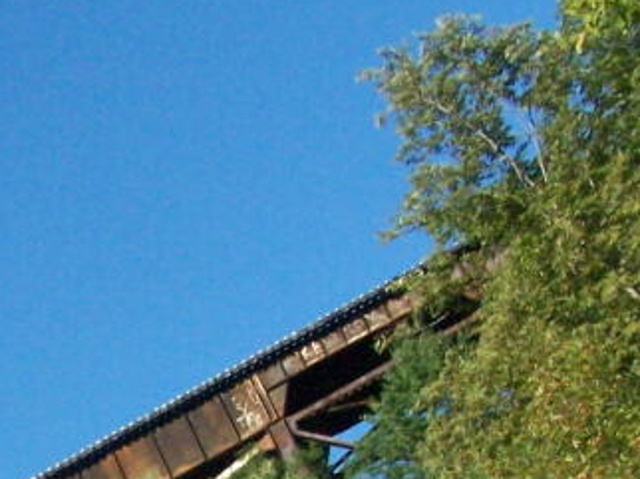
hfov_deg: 15.9
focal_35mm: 121
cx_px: -50
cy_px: 610
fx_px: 2235
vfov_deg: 11.9
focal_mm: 6.3
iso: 400
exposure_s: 1/1250
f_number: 5.6
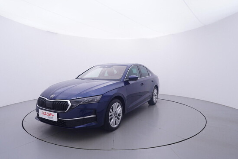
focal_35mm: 22
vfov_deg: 56.2
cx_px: 119
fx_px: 149
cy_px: 80
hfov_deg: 77.3
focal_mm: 15
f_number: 5
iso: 200
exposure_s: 1/80
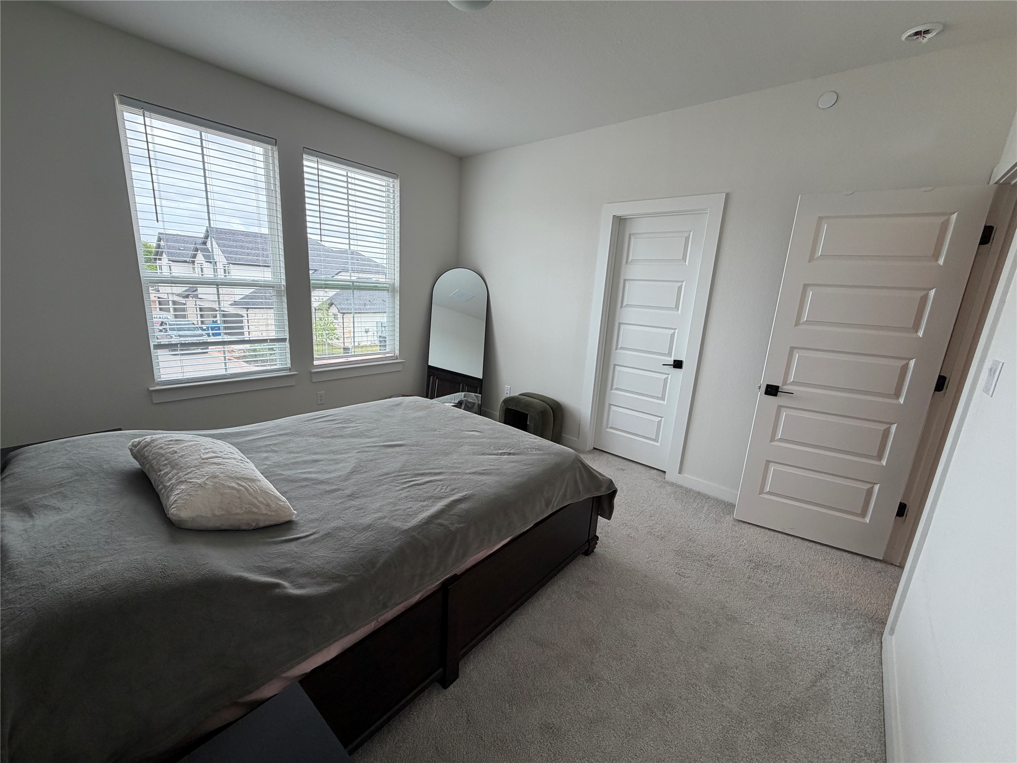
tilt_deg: -13.2
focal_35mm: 14
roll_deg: -3.2
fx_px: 411
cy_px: 382
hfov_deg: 102.1
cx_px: 508
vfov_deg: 85.7
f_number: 2.2
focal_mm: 2.22
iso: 80
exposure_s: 1/121
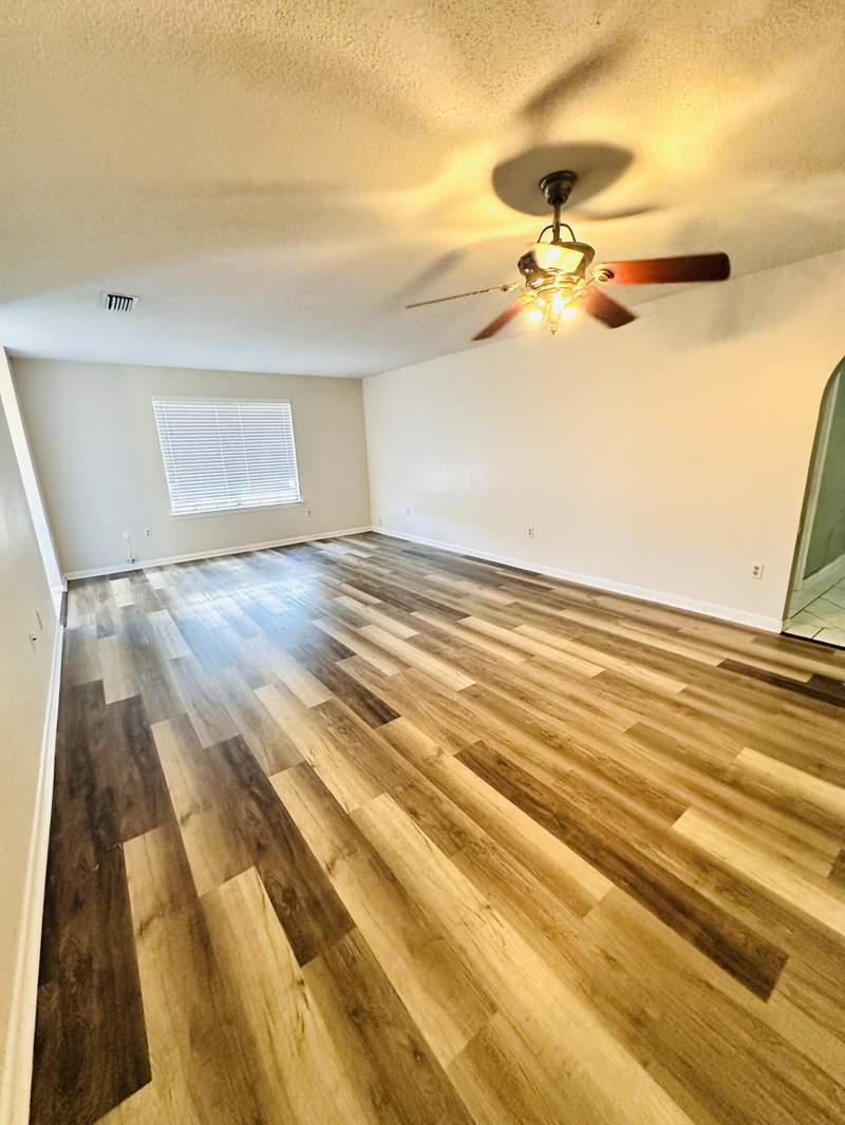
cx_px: 422
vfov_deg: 102.1
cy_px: 562
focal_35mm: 14
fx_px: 455
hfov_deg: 85.7
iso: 500
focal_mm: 2.22
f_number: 2.2
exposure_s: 1/60
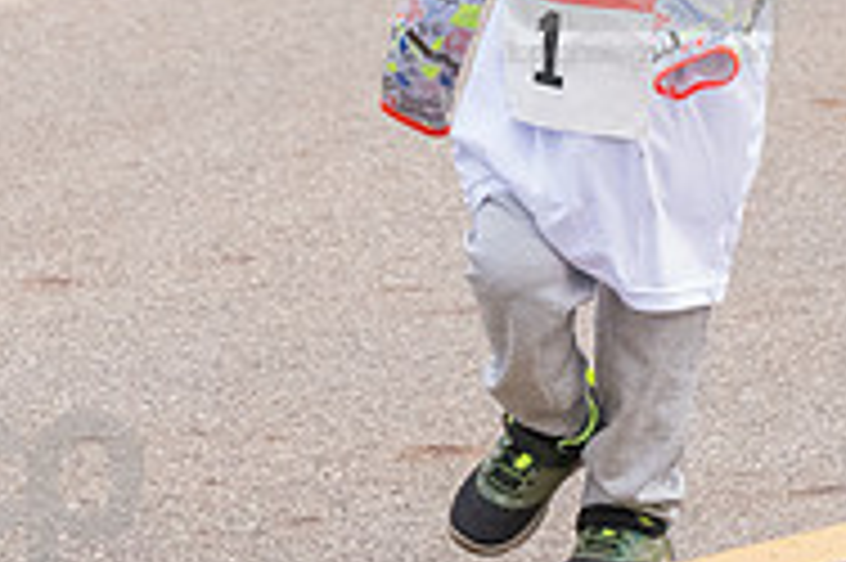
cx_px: 644
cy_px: -90
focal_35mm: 564
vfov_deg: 2.4
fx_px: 13242
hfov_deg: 3.7
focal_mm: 122
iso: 3200
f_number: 7.1
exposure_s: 1/1250
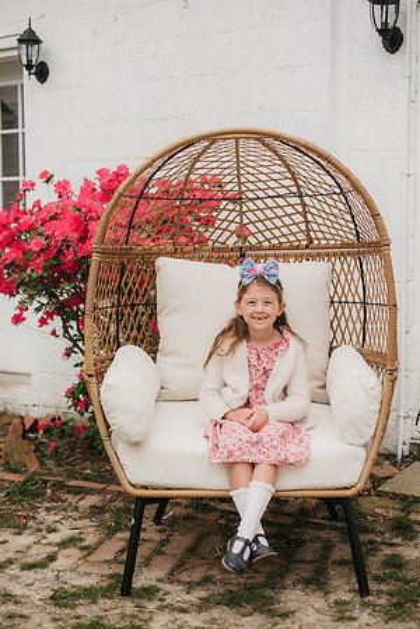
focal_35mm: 50
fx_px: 875
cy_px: 314
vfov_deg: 39.6
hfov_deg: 27.0
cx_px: 210
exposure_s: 1/500
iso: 100
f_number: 2.8
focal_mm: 50
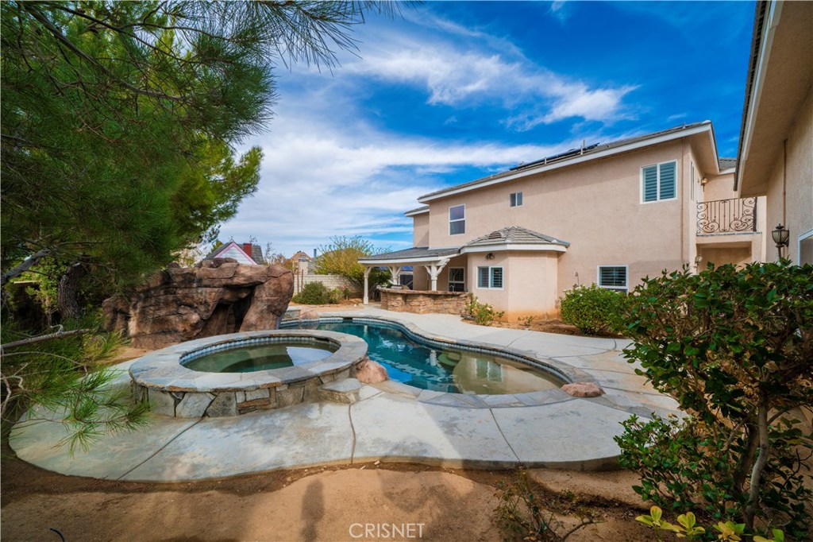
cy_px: 271
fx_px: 293
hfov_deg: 108.3
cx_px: 406
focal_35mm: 13
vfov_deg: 85.4
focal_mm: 13
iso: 160
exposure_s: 1/80
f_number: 14
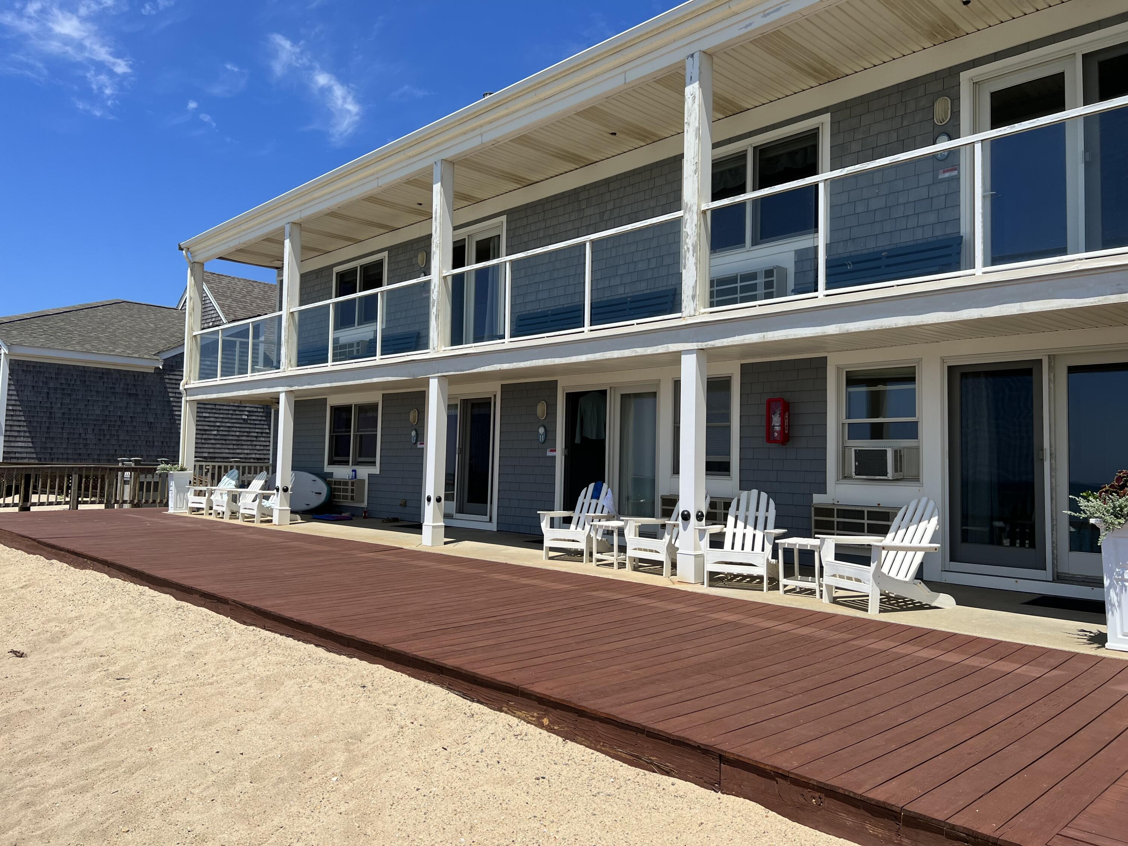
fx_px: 847
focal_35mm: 26
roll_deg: -0.5
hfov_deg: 67.3
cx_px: 564
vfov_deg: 53.1
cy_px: 423
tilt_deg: +3.5
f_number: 1.5
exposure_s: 1/5076
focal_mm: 5.7
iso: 50
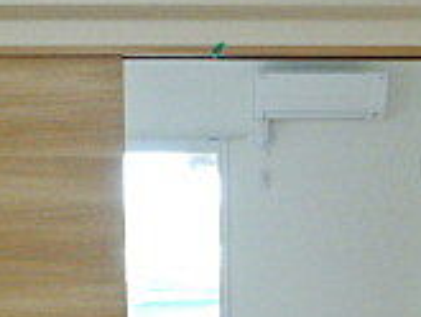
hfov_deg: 21.0
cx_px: 281
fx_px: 1132
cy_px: 409
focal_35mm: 93
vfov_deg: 15.2
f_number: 2.8
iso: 200
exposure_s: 1/30
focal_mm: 4.3
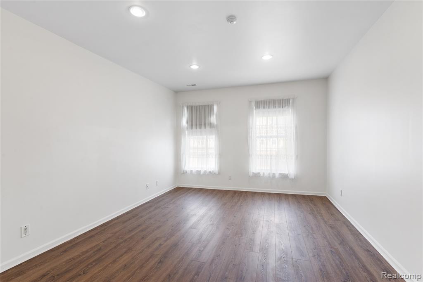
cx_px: 212
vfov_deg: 70.5
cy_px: 141
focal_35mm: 17
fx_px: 200
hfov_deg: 93.3
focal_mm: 17
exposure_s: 1/30
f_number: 9
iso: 400
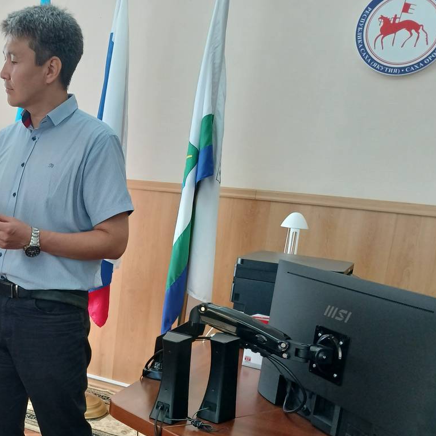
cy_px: 293
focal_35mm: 45
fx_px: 641
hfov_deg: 35.3
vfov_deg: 37.1
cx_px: 42
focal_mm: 3.98
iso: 125
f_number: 1.8
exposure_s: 1/50
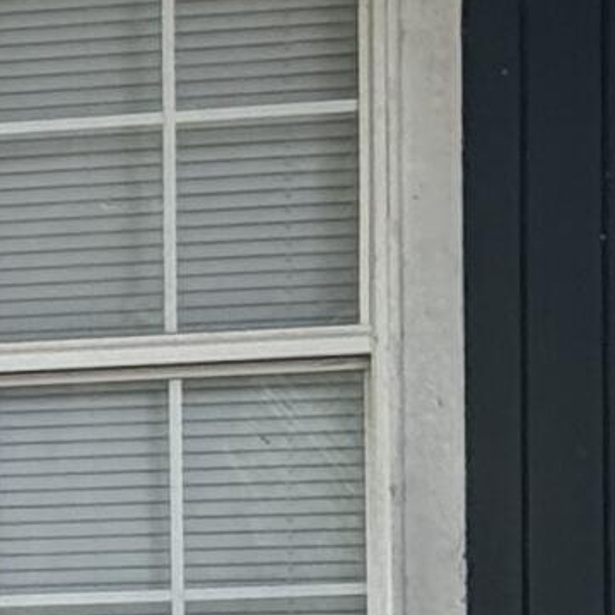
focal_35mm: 354
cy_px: 946
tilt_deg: -0.9
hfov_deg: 4.5
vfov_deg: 4.9
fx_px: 7116
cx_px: -1854
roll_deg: +0.8
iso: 80
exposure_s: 1/209
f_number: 1.78
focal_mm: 6.76
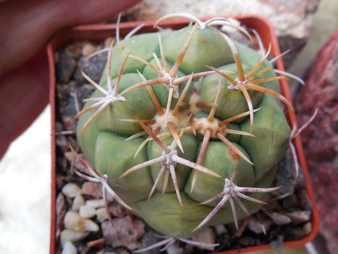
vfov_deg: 44.2
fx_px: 313
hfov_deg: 56.8
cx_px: 168
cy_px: 130
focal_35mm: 32
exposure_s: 1/80
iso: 125
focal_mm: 5.6
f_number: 3.6
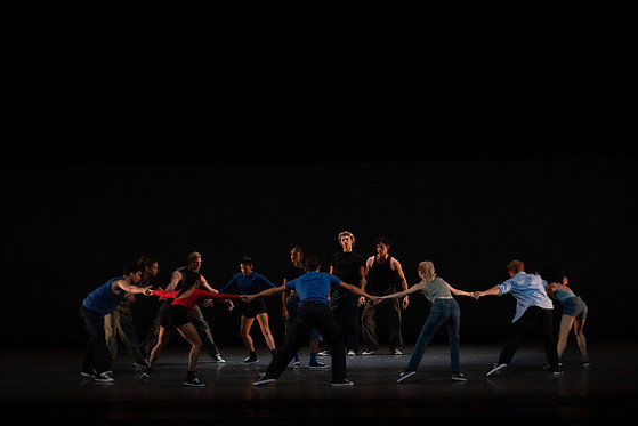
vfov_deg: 12.5
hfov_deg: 18.6
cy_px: 208
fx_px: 1950
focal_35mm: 110
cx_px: 308
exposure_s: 1/400
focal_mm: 106
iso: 8000
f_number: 5
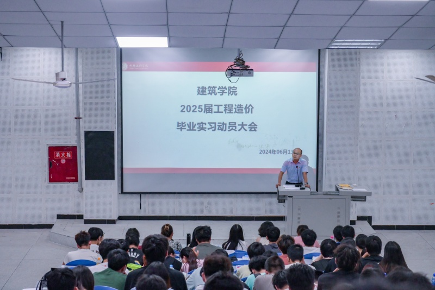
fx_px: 907
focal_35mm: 75
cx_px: 218
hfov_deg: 27.0
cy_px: 145
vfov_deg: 18.2
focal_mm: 50
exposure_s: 1/160
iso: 2500
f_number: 5
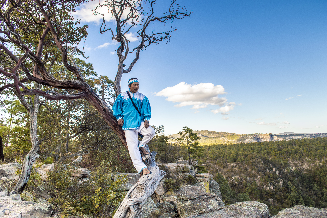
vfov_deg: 47.8
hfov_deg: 67.4
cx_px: 164
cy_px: 109
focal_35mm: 27
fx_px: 245
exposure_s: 1/125
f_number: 5.6
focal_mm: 18
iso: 100
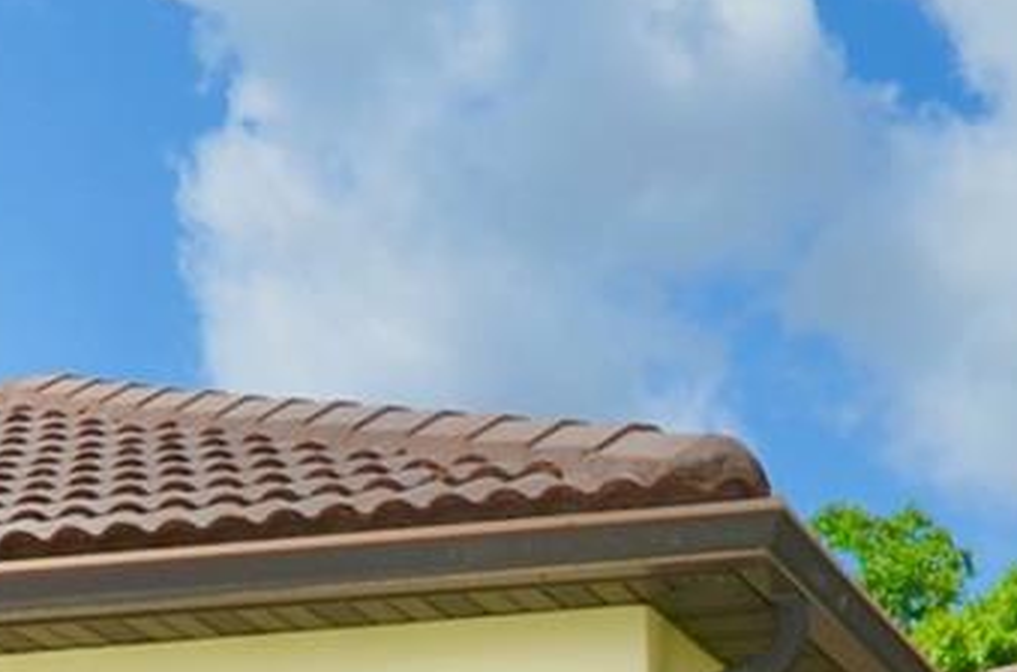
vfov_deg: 12.9
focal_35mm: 99
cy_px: 1041
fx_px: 2789
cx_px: 579
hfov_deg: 20.7
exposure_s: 1/250
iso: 110
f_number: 8
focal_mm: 14
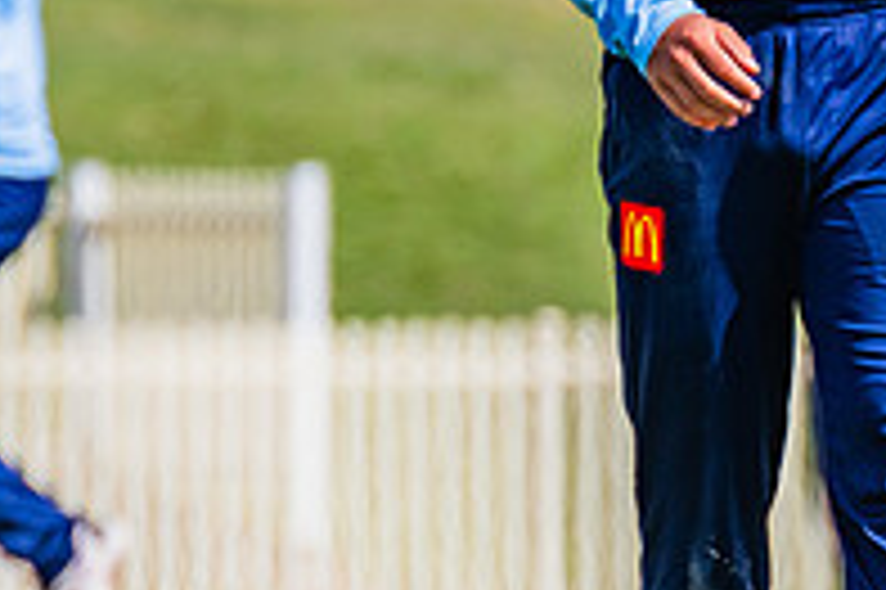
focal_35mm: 1839
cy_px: 43
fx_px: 45221
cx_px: 983
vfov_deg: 0.7
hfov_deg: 1.1
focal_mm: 600
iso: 800
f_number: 11
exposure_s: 1/2000
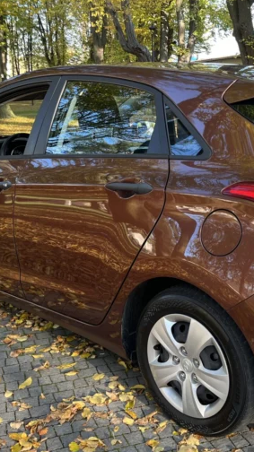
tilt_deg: -16.3
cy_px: 248
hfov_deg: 26.2
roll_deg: -0.4
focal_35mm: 45
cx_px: 183
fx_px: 540
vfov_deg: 45.4
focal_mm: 5.1
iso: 50
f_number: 1.6
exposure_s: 1/122
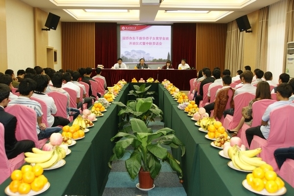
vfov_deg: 40.0
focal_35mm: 33
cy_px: 98
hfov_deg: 57.2
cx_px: 147
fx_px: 269
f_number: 4
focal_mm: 22
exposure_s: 1/60
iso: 400
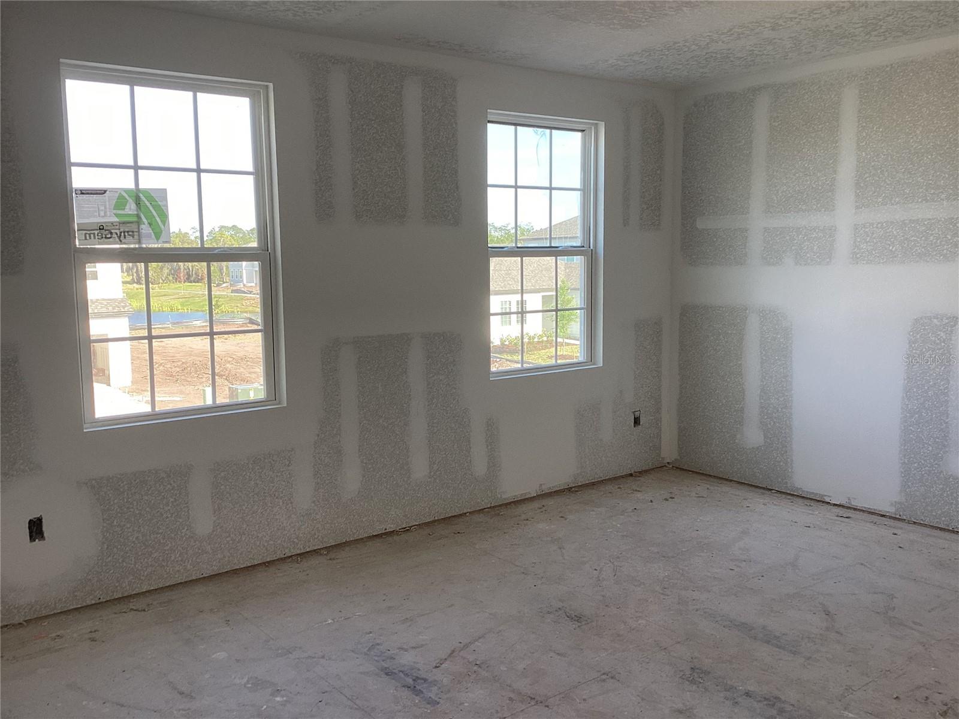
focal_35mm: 31
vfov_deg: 45.4
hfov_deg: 58.4
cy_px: 360
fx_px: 859
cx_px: 480
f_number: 2.4
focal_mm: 3.3
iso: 50
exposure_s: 1/120
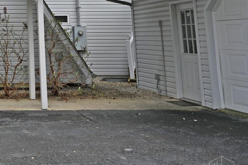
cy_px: -14
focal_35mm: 55
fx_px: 380
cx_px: -54
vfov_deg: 23.1
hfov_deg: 30.4
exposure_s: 1/320
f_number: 6.3
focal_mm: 22.5
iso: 100
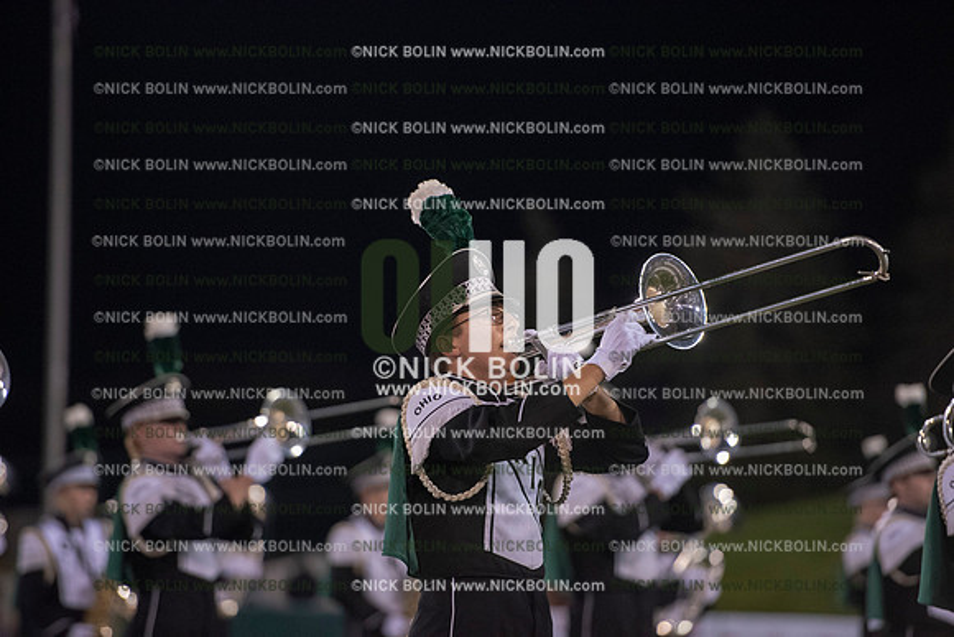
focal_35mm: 200
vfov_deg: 6.9
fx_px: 5301
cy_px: 318
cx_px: 477
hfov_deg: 10.3
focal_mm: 200
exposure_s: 1/1250
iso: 5000
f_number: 3.2
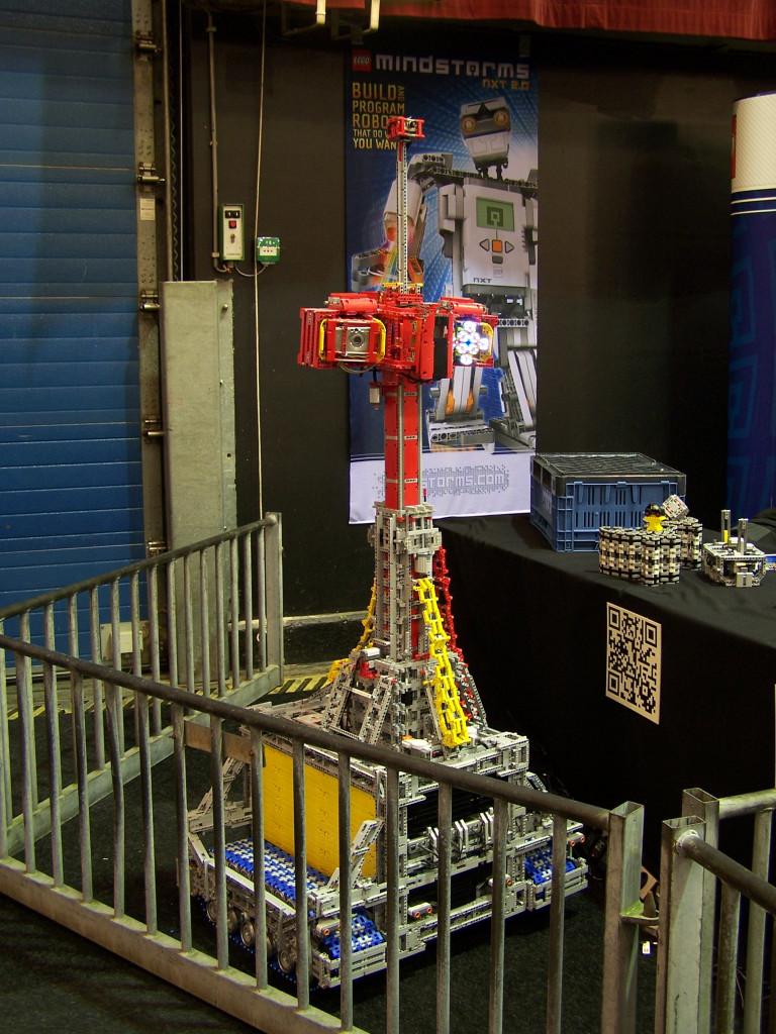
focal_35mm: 40
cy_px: 517
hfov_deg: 36.0
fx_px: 1196
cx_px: 388
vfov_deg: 46.8
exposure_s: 1/2
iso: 80
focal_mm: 6.7
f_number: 2.8
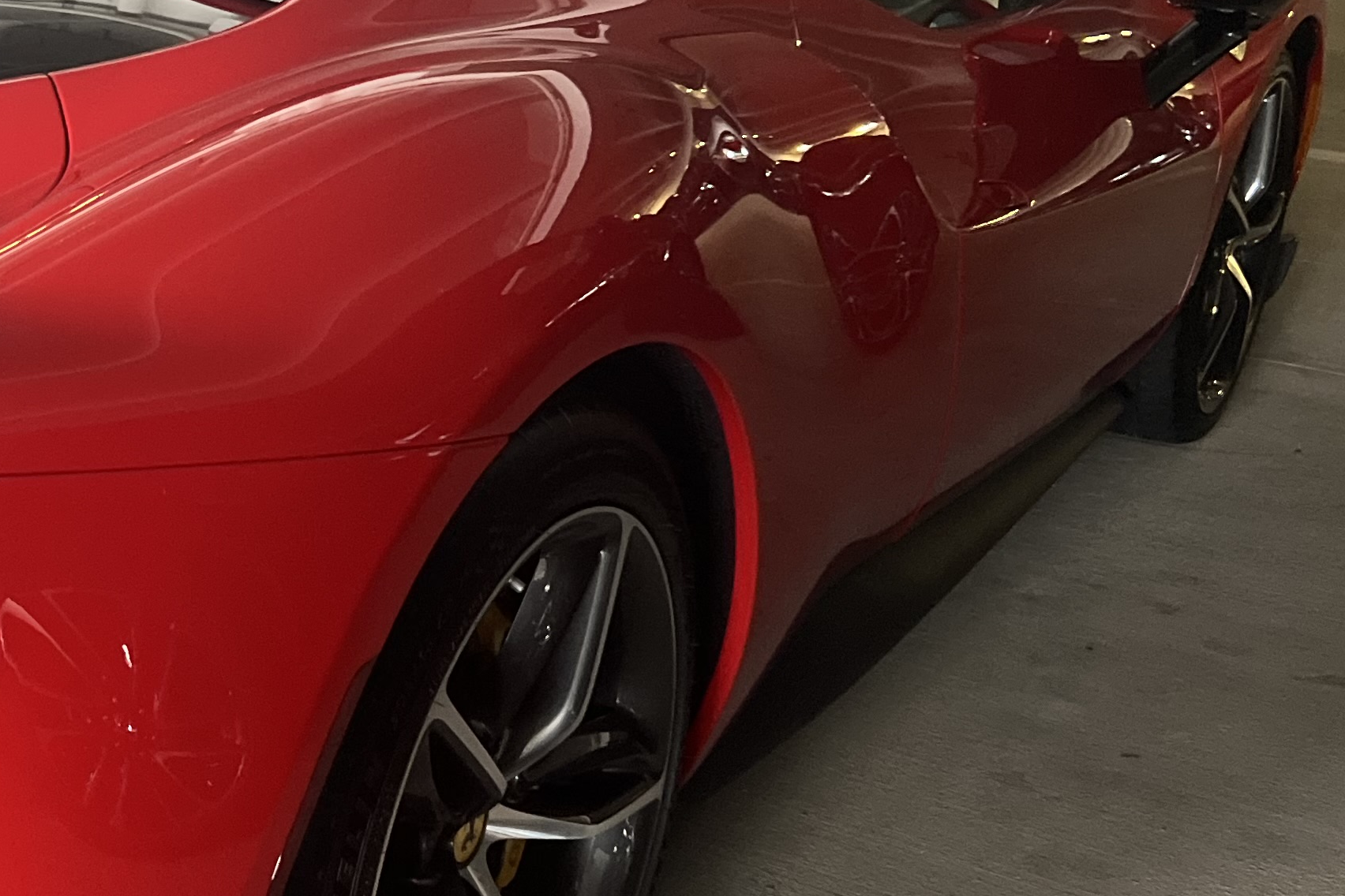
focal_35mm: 64
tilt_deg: -19.1
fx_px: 2391
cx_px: 14
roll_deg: -1.6
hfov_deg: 29.4
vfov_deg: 21.1
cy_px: 265
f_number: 1.5
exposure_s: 1/49
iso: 500
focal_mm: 5.7
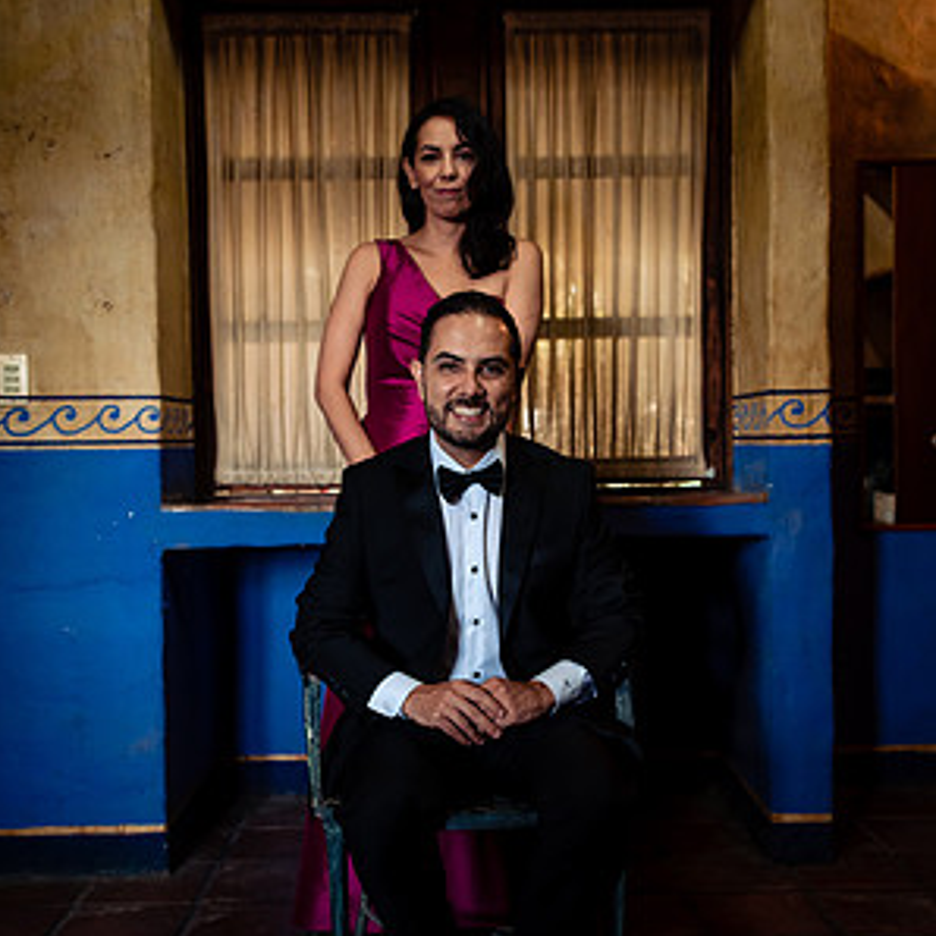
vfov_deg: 37.5
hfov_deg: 37.6
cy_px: 496
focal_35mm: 45
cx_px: 466
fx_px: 1377
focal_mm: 35
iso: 800
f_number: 2.8
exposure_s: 1/100
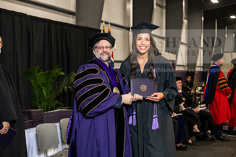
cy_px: 78
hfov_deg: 30.5
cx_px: 118
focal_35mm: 66
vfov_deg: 20.6
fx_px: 433
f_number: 5
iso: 2500
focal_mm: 66
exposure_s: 1/200
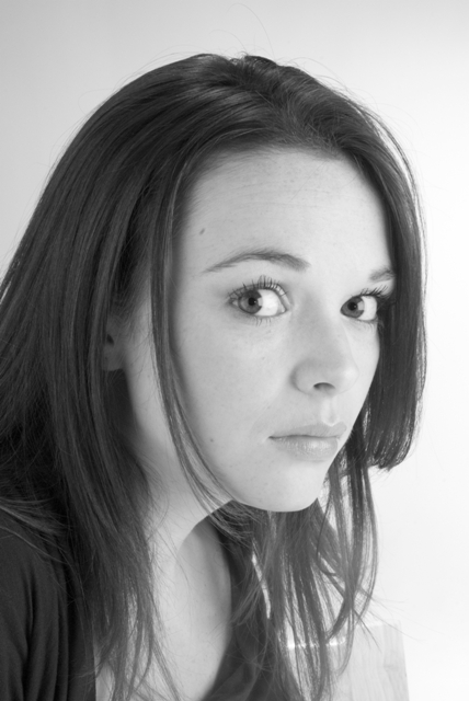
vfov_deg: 16.6
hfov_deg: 11.2
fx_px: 2398
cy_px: 350
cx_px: 234
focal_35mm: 123
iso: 640
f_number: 22
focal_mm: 82
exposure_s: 1/125
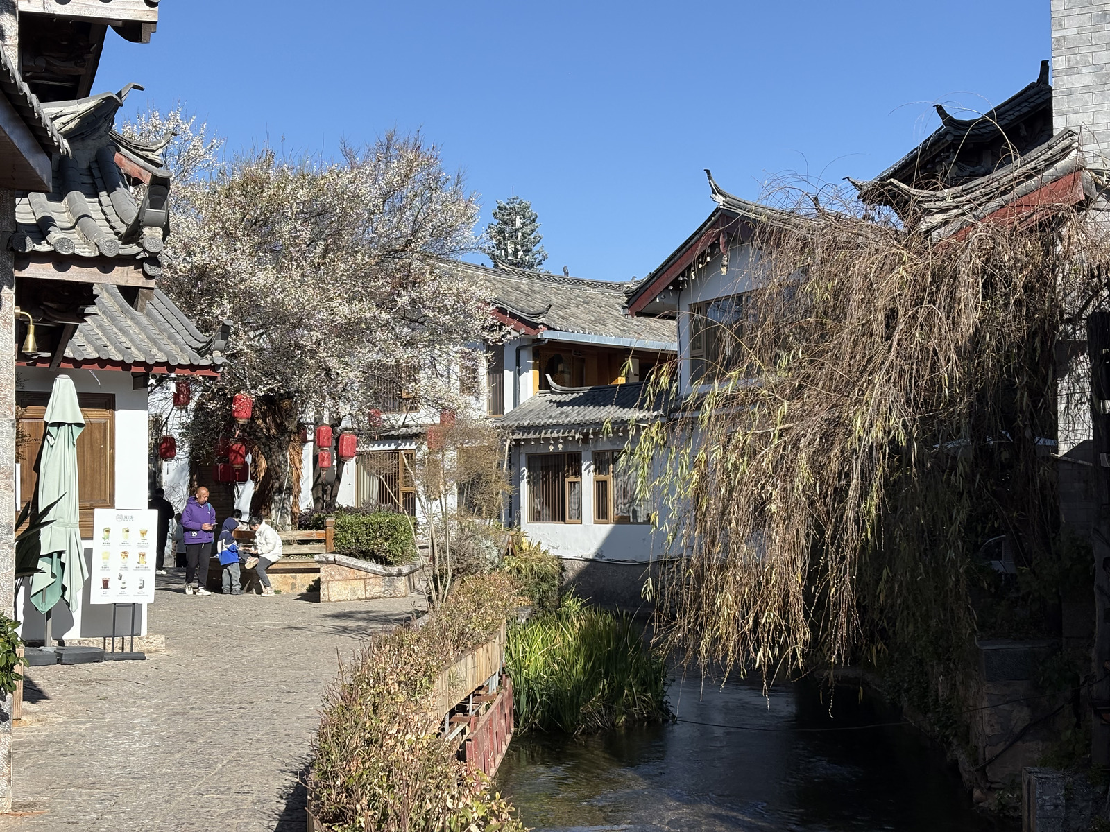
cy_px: 416
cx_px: 555
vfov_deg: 28.0
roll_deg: +0.7
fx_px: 1667
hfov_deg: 36.8
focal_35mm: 52
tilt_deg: +2.9
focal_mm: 5.96
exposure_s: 1/2747
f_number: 1.6
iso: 32
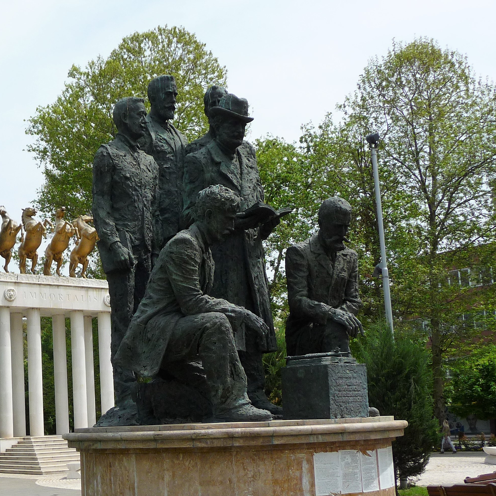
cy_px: 312
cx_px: 75
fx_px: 859
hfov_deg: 31.1
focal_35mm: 53
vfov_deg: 32.0
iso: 100
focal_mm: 5.6
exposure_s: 1/800
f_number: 3.6
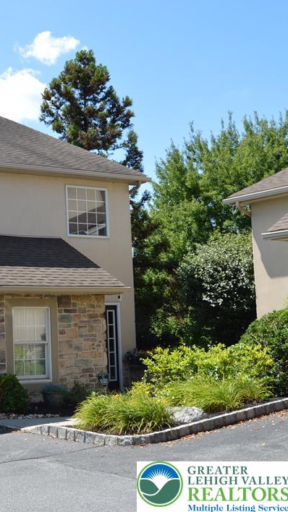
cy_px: 252
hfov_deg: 20.4
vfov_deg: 39.2
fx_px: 720
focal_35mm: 53
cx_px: -99
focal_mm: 22
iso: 100
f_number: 7.1
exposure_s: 1/200
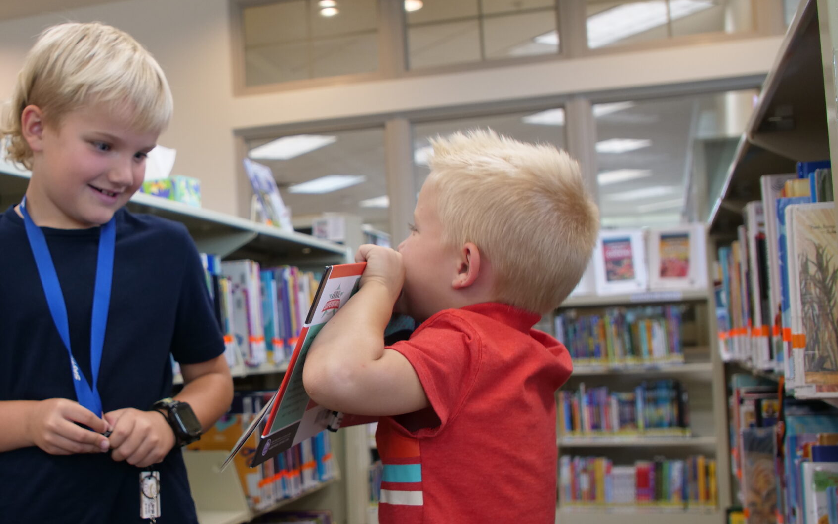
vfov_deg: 26.8
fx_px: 1096
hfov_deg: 40.6
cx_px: 206
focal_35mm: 48
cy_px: 310
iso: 320
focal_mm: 15
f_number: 2.5
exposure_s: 1/60
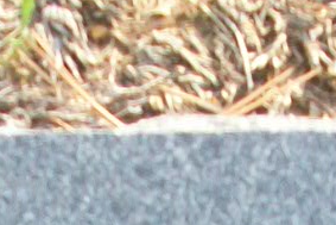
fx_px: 2250
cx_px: 128
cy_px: 599
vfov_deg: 5.5
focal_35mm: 241
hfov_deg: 8.5
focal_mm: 5.7
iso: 73
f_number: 2.8
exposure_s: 1/125
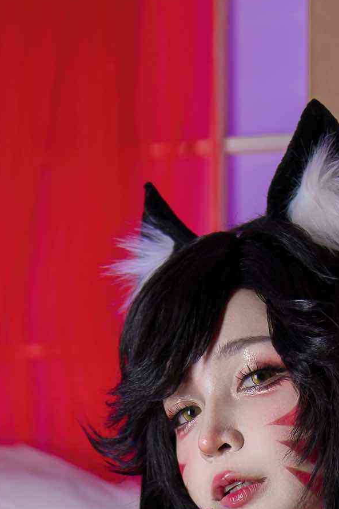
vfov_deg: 7.2
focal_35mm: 267
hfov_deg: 5.1
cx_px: 225
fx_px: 3773
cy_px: 1297
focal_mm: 50
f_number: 1.6
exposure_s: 1/250
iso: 100
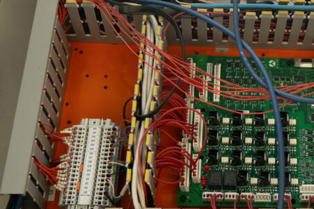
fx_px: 654
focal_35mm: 75
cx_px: 267
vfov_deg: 17.9
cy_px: 25
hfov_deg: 26.3
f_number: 5
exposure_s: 1/200
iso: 400
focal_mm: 33
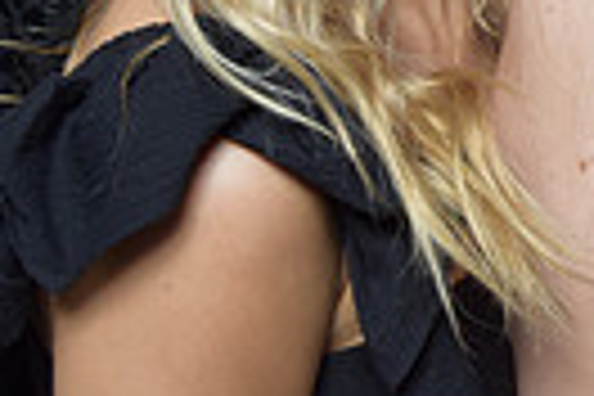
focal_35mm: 171
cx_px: 1233
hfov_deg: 10.8
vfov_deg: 7.9
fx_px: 2821
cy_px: -223
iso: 500
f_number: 20
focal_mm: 26
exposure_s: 1/60
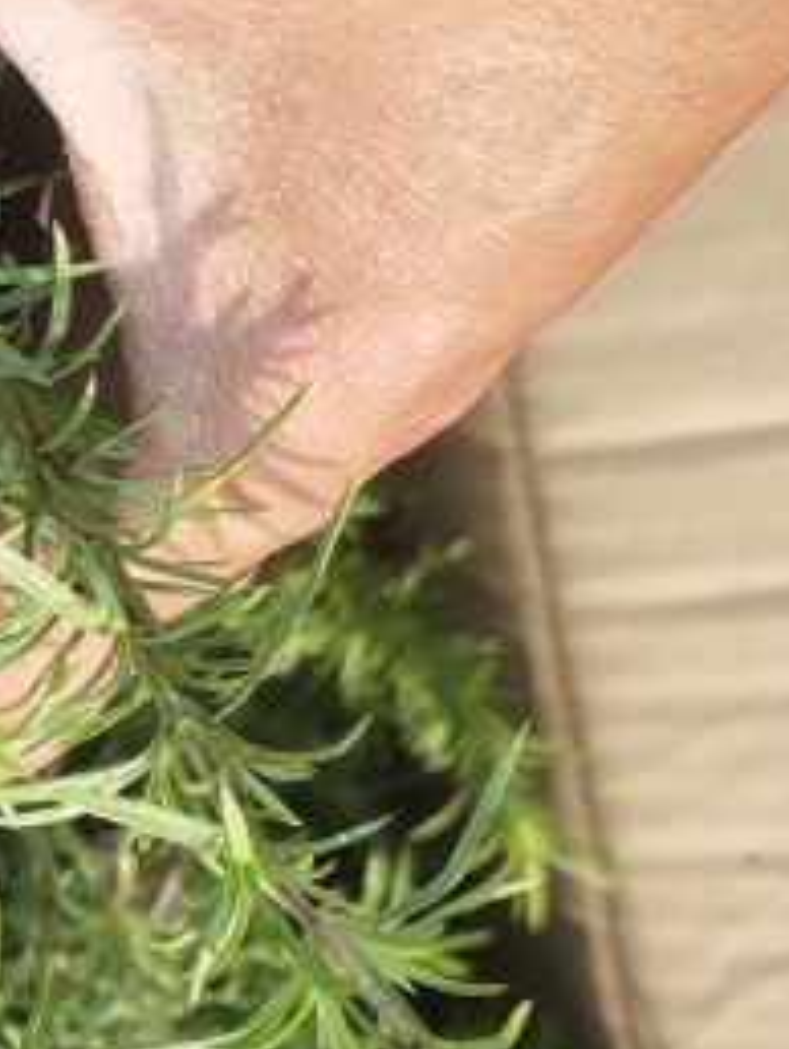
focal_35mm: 95
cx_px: -338
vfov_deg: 20.4
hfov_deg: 14.7
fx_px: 2882
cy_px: 827
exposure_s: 1/869
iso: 56
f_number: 1.79
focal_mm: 4.76
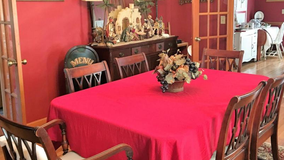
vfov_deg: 29.5
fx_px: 301
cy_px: 57
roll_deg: +1.0
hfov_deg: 50.5
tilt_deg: -7.3
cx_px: 136
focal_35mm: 40
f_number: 2.2
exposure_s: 1/10
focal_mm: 4.15
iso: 80
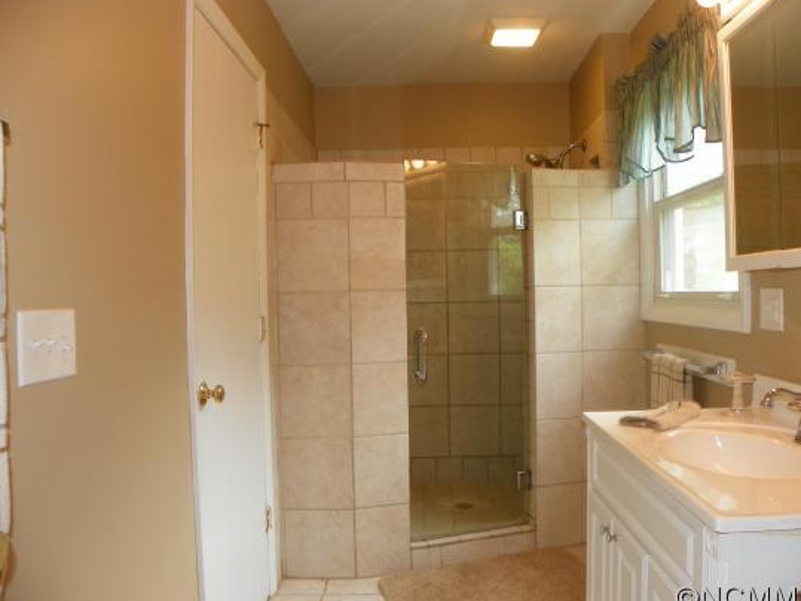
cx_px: 428
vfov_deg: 49.7
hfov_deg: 63.4
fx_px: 648
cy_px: 308
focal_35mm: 28
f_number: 2.8
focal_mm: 4.6
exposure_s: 1/30
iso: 80
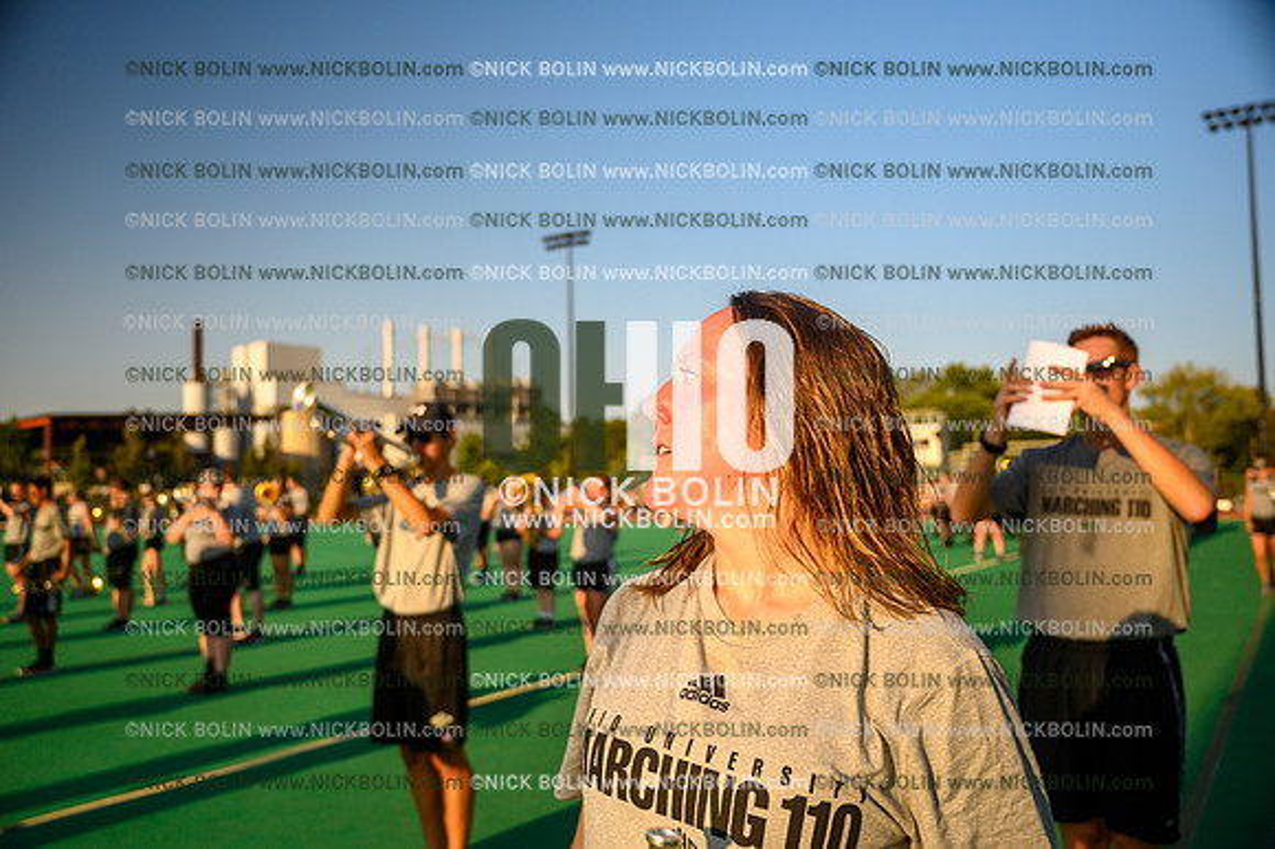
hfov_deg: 61.1
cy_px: 424
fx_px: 1080
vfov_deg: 42.9
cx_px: 638
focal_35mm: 30
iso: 125
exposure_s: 1/200
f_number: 4
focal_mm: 30.5
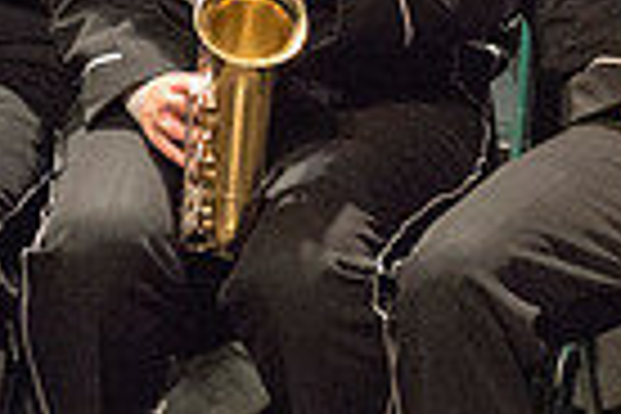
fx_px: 21751
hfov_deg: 1.6
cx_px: 1192
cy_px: 29
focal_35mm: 1261
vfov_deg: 1.1
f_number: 2.8
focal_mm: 300
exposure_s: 1/500
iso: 4000
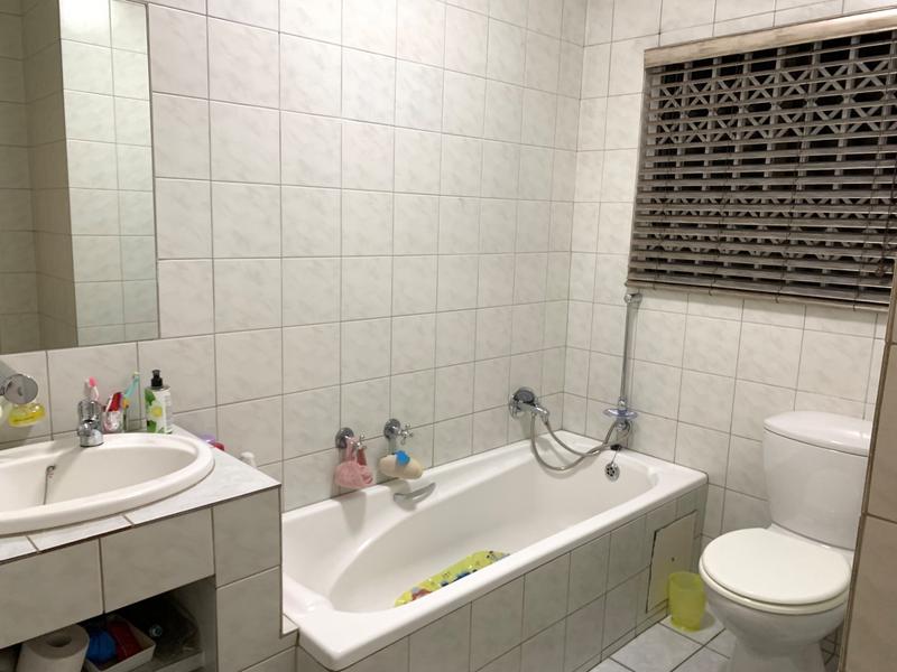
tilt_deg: -8.9
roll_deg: -0.3
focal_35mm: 26
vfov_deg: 53.1
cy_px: 336
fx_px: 674
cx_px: 448
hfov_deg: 67.3
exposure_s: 1/60
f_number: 1.8
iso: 320
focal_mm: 4.25
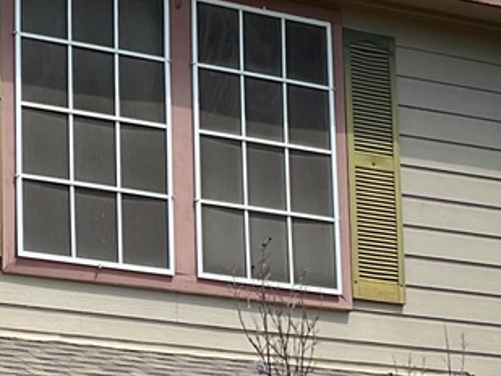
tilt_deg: +9.8
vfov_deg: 10.9
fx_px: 1955
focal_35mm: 135
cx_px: -83
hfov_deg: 14.2
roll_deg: +0.1
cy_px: 360
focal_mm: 3
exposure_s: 1/1311
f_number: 1.8
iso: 16
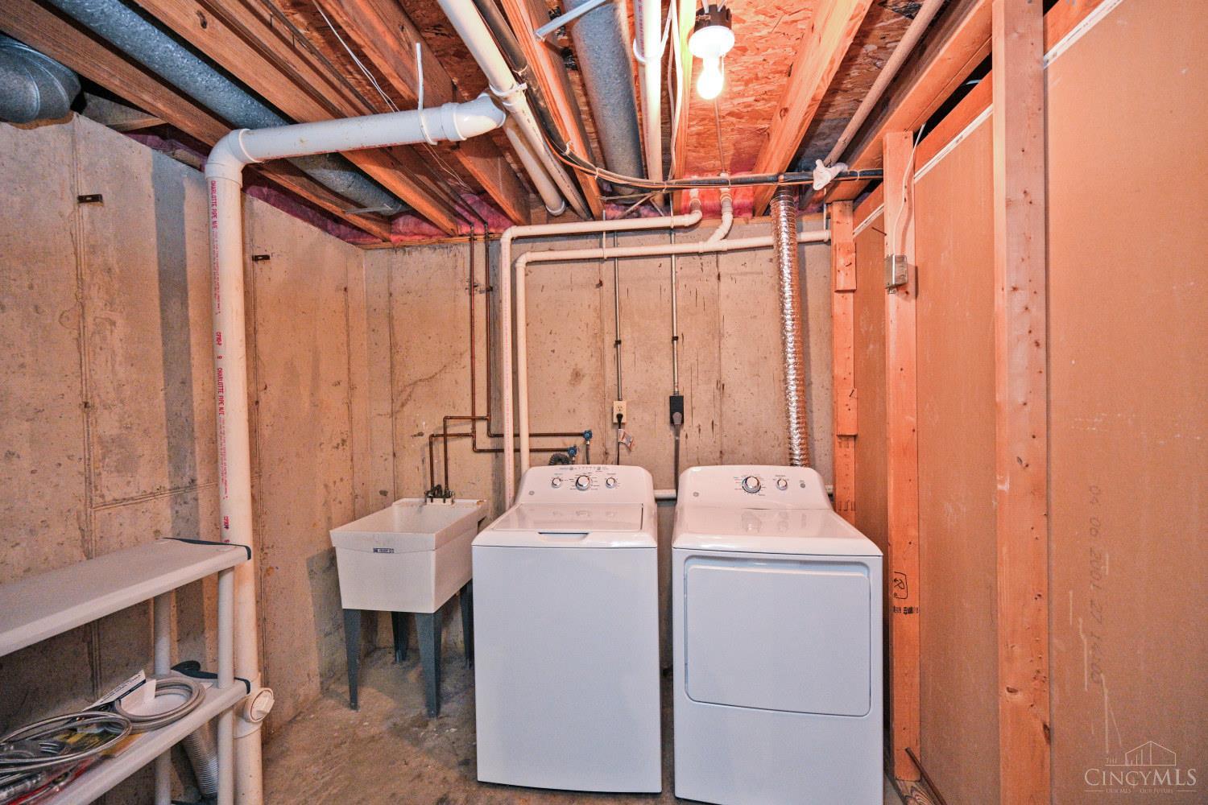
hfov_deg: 104.3
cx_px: 604
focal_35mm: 14
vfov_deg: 81.2
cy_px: 402
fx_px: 470
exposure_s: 1/60
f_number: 4
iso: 3200
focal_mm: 14
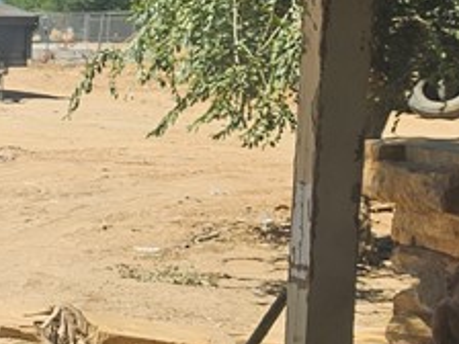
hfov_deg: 14.8
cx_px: -500
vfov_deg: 14.1
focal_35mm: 105
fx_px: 1392
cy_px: 195
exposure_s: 1/1163
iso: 25
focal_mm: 5.4
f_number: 1.8
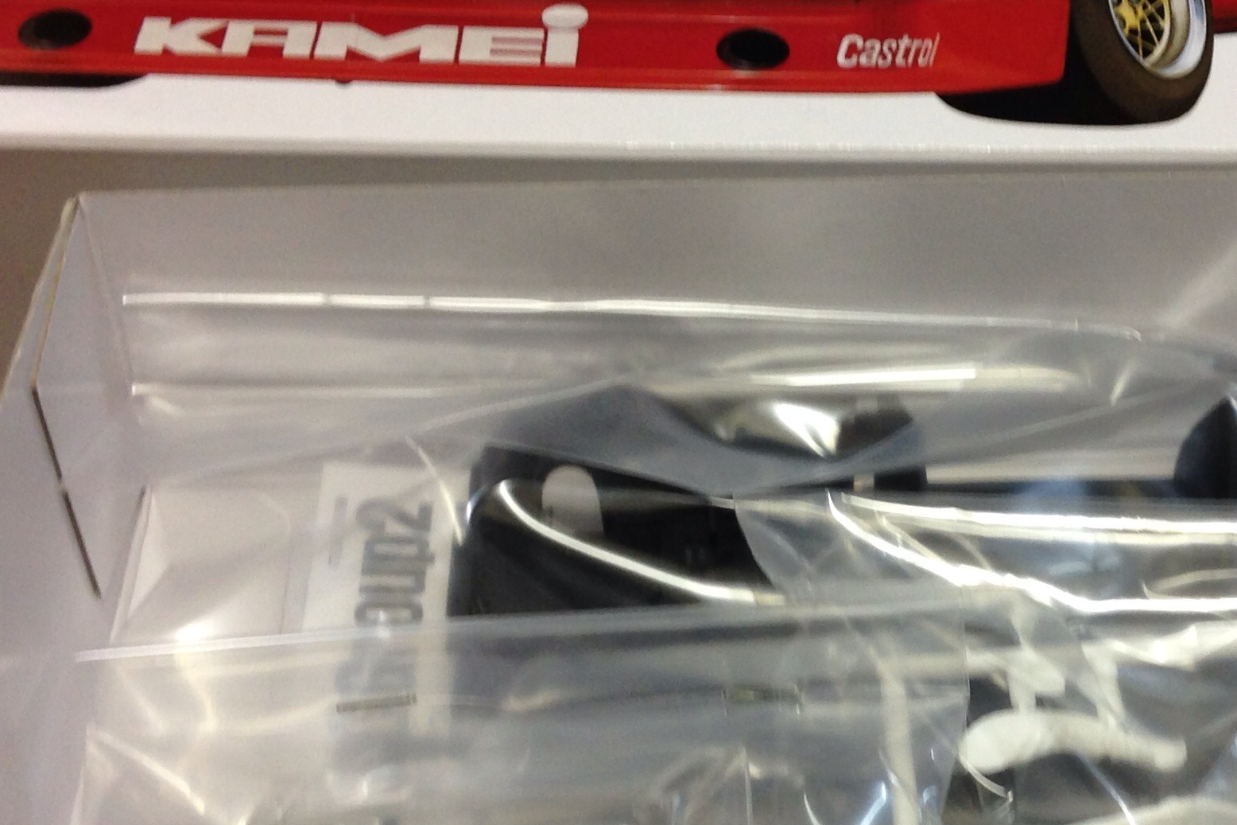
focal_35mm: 72
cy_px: 481
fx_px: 2474
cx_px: 894
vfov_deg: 18.9
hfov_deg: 27.8
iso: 64
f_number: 2.4
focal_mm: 4.12
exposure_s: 1/20
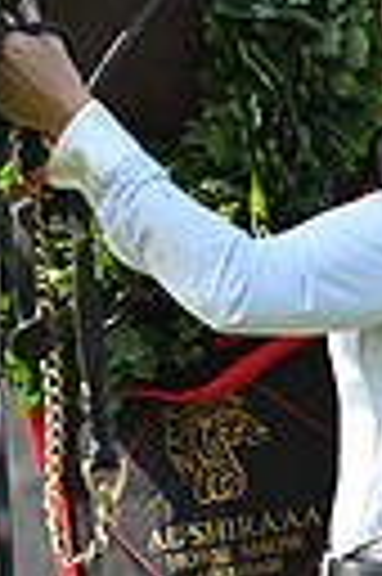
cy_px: -724
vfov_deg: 1.3
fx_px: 25294
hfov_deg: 0.9
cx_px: 510
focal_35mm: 1585
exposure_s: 1/1250
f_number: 4.5
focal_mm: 350
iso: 900
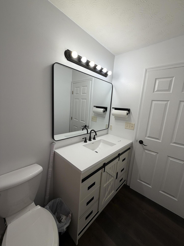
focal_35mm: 14
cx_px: 92
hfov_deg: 85.7
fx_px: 99
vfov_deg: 102.1
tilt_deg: -9.7
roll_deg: -4.0
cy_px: 123
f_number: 2.2
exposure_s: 1/120
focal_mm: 2.22
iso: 50
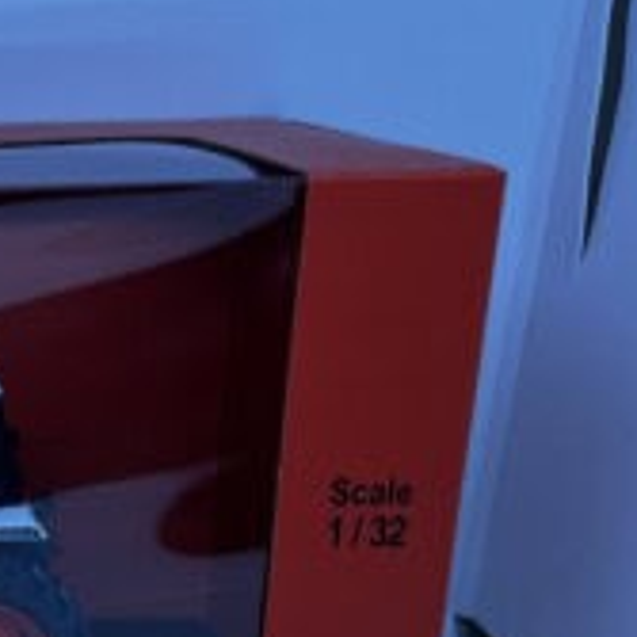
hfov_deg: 22.0
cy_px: 494
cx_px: -233
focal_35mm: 69
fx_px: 1437
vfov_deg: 24.7
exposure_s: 1/122
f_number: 1.6
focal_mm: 5.1
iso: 50
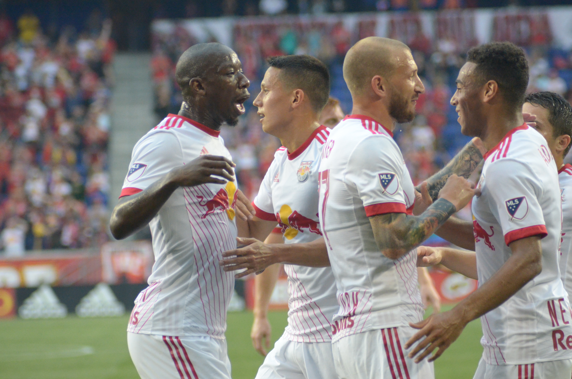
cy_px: 190
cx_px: 286
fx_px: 4519
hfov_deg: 7.2
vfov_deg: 4.8
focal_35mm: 285
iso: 4500
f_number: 5.6
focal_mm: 190
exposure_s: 1/1250
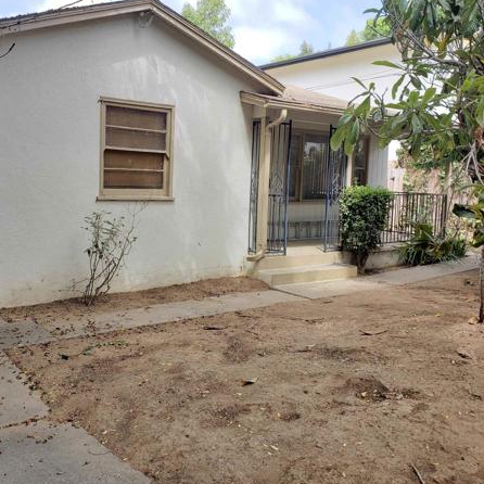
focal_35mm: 33
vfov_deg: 49.7
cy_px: 229
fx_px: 522
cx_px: 165
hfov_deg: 49.0
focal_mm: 4.3
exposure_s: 1/164
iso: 50
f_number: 2.4
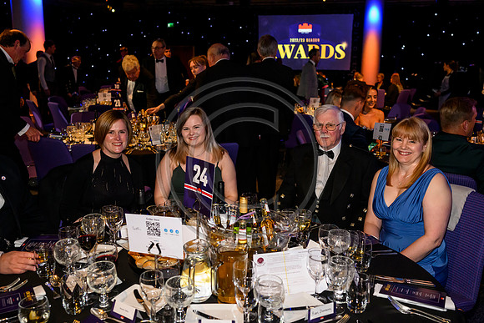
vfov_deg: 37.9
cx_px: 242
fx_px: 471
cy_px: 162
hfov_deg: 54.4
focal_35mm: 35
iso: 4000
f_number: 4
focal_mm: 35
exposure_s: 1/160
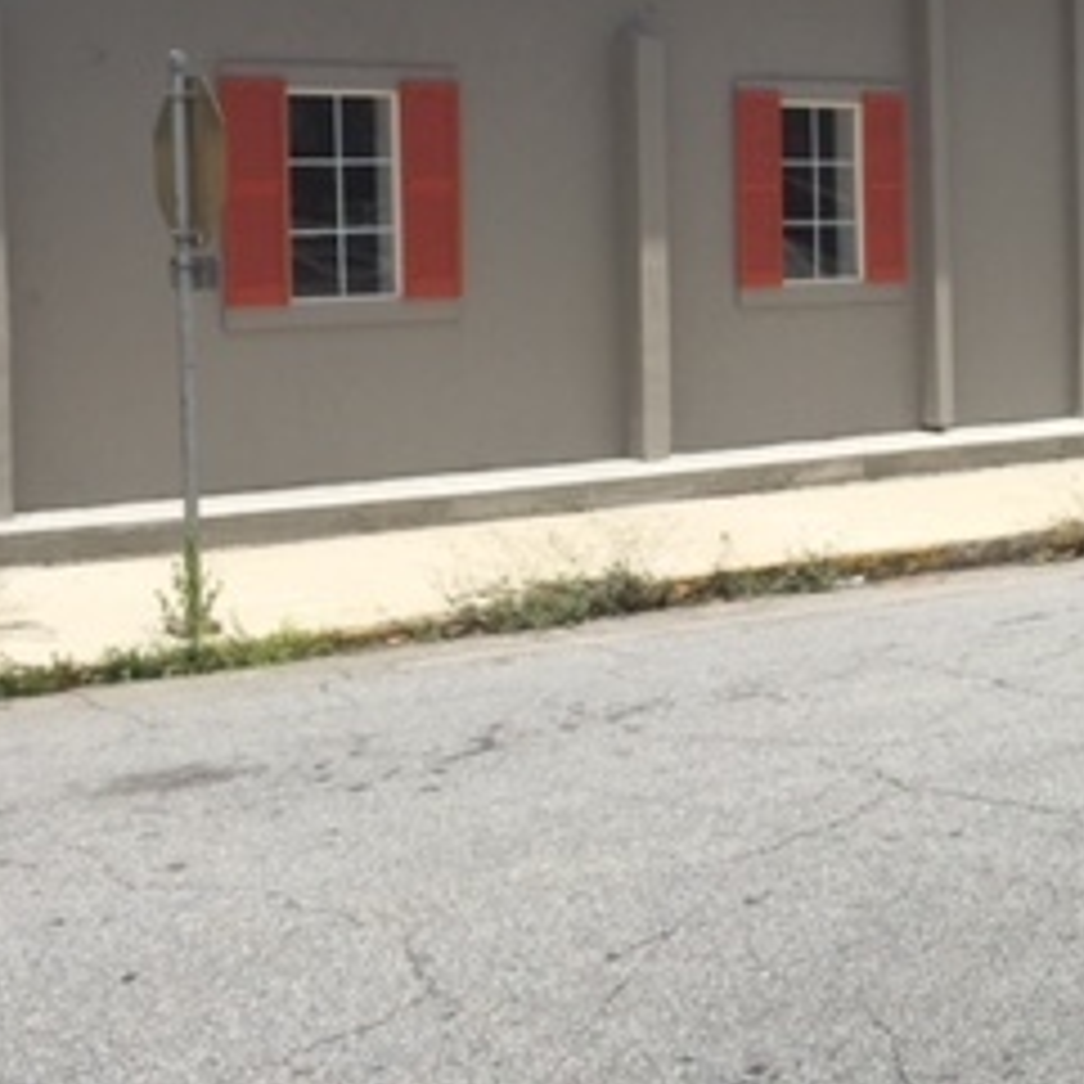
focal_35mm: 68
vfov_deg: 25.1
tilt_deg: -1.2
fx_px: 2409
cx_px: 963
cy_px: 297
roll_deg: -0.7
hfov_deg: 24.7
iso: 32
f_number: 2.2
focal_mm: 4.15
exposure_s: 1/1980
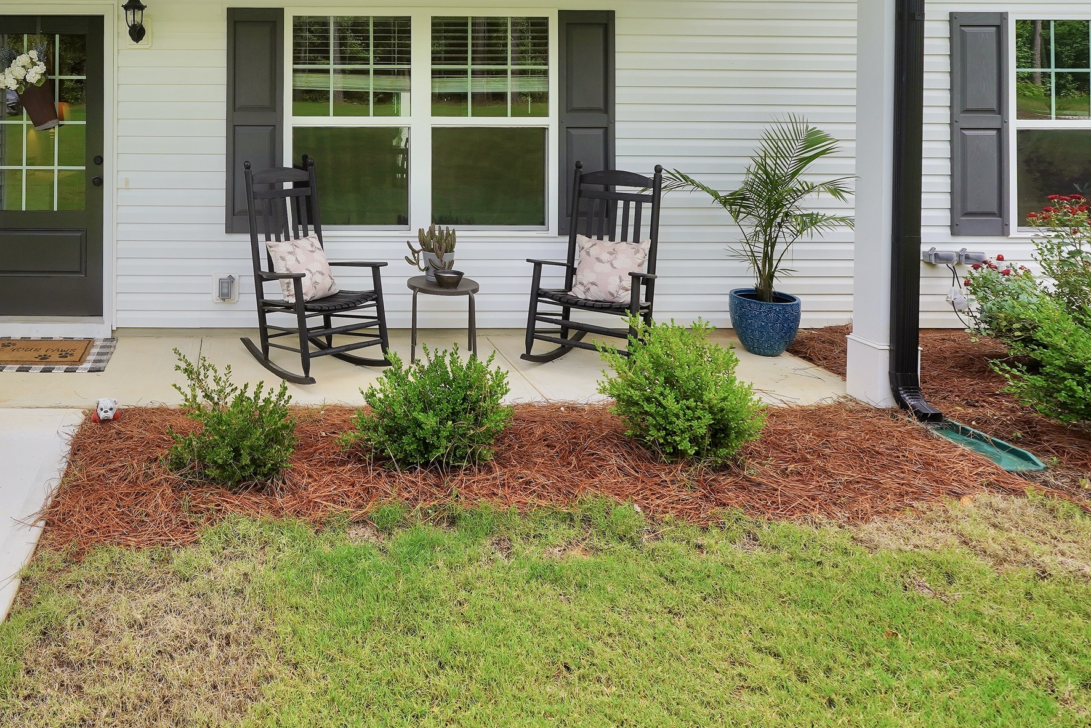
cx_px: 249
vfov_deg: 46.0
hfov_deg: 64.4
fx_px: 788
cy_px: 107
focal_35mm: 26
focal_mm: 10
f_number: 6.3
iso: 100
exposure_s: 1/100
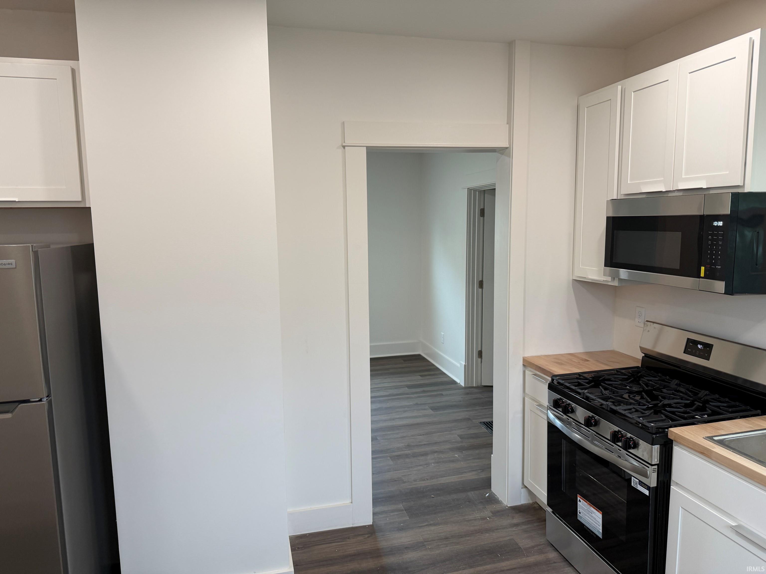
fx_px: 531
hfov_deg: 71.6
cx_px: 383
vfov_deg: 56.8
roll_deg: +0.6
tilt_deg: -7.5
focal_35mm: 24
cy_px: 287
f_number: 1.78
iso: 125
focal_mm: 6.76
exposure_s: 1/120
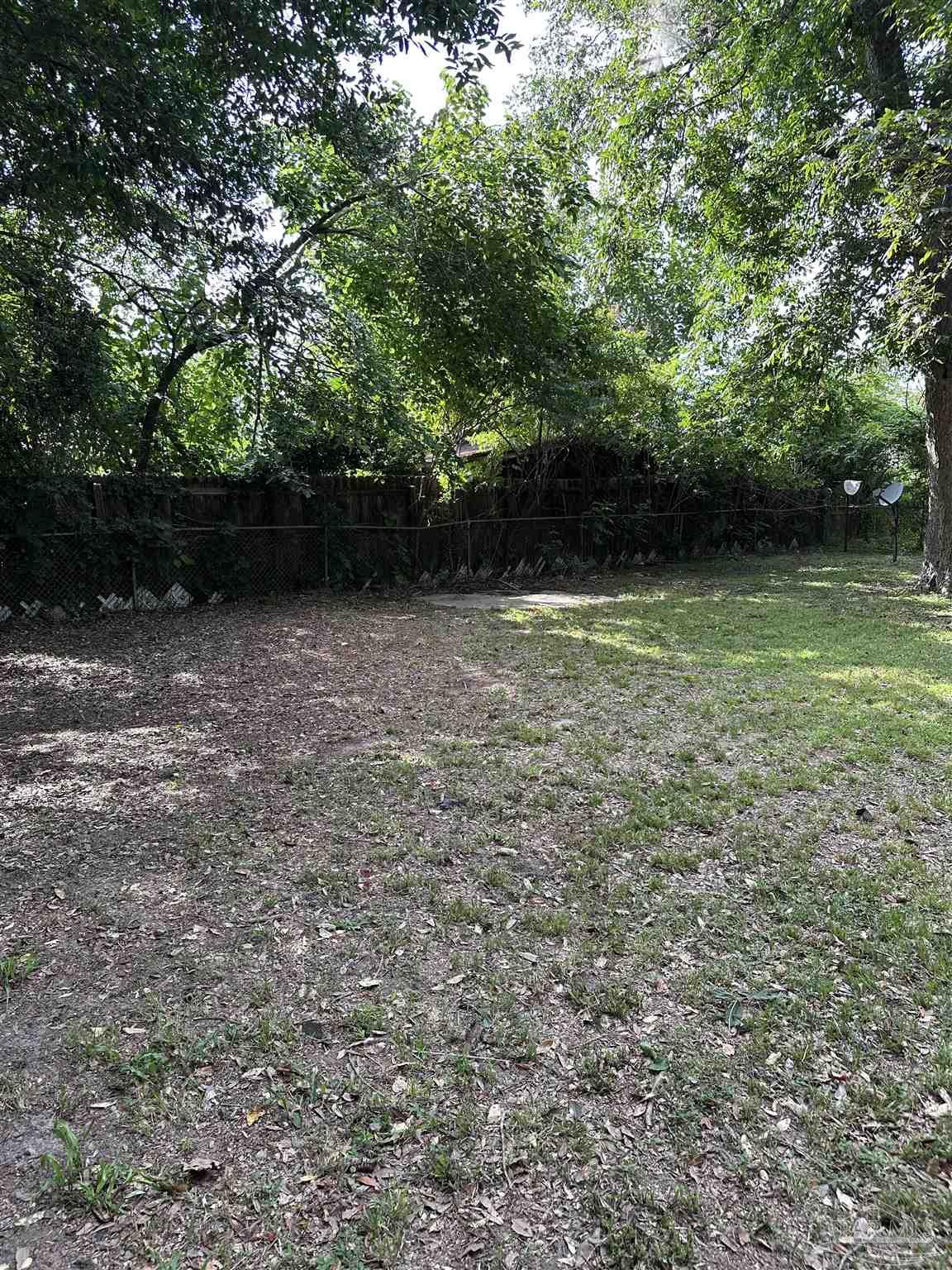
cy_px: 635
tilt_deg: -7.1
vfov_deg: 71.6
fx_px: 880
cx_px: 476
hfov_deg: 56.8
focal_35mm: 24
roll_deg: +0.5
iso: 80
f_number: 1.78
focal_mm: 6.86
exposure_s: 1/281
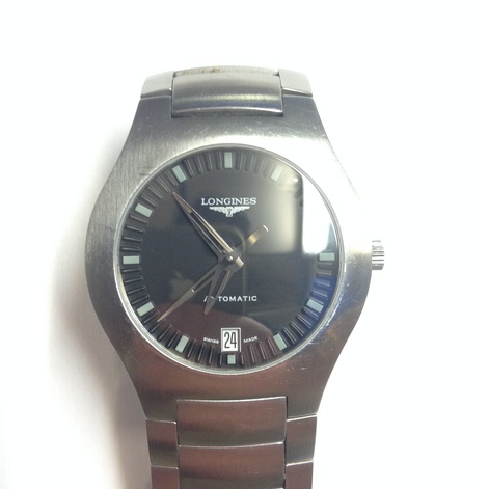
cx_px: 245
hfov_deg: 40.0
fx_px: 671
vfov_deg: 40.0
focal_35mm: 42
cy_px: 252
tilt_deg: -86.7
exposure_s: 1/20
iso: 125
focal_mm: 4.28
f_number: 2.4
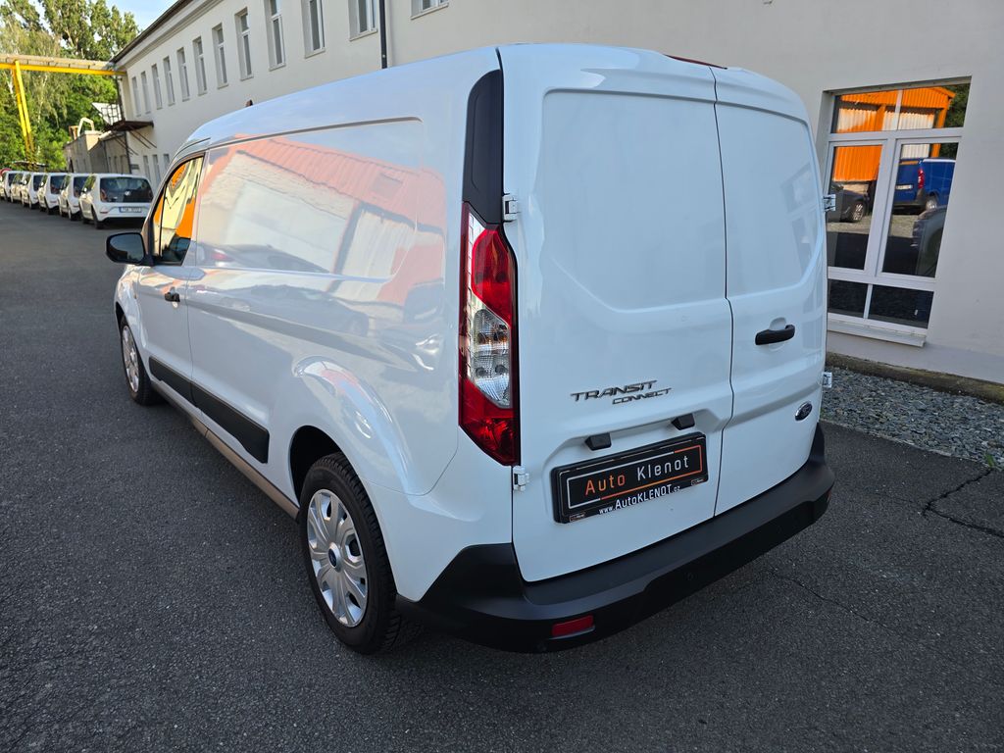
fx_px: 667
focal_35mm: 23
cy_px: 376
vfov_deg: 58.9
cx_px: 502
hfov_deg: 73.9
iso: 12
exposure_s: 1/266
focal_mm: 6.3
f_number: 1.7
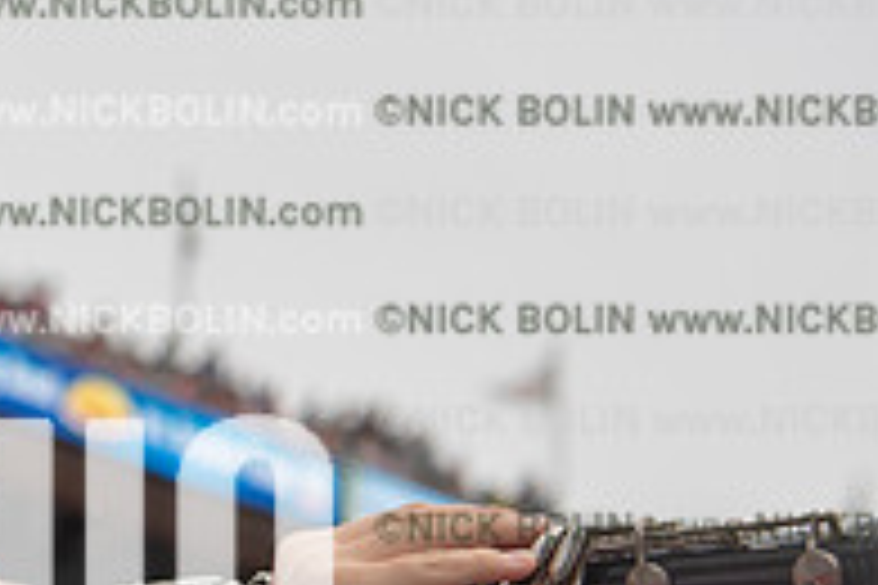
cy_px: 632
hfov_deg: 15.1
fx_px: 3268
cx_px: 14
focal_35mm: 134
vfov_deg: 10.1
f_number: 3.5
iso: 250
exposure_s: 1/800
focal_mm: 45
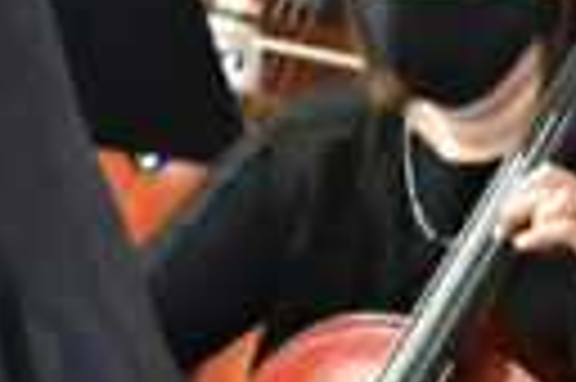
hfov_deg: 2.2
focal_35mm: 926
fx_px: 14797
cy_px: 425
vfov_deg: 1.5
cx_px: -1341
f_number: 4
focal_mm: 116
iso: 20000
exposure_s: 1/400
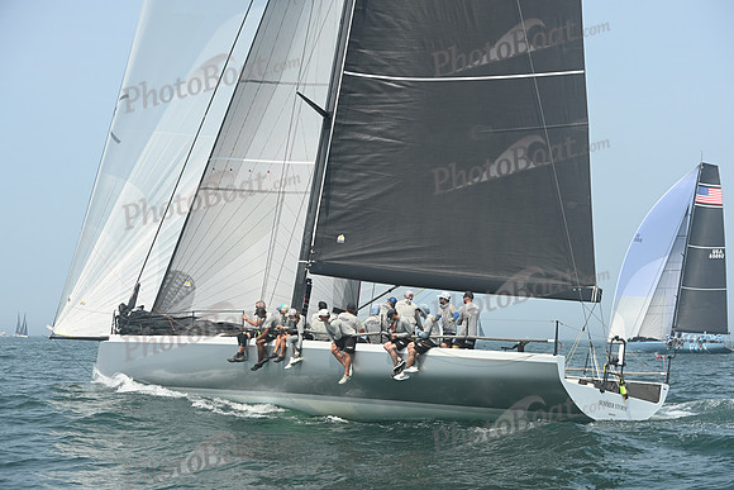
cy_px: 245
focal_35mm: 70
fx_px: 1427
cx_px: 367
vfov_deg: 19.5
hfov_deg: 28.8
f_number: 7.1
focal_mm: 70
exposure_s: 1/1250
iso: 320
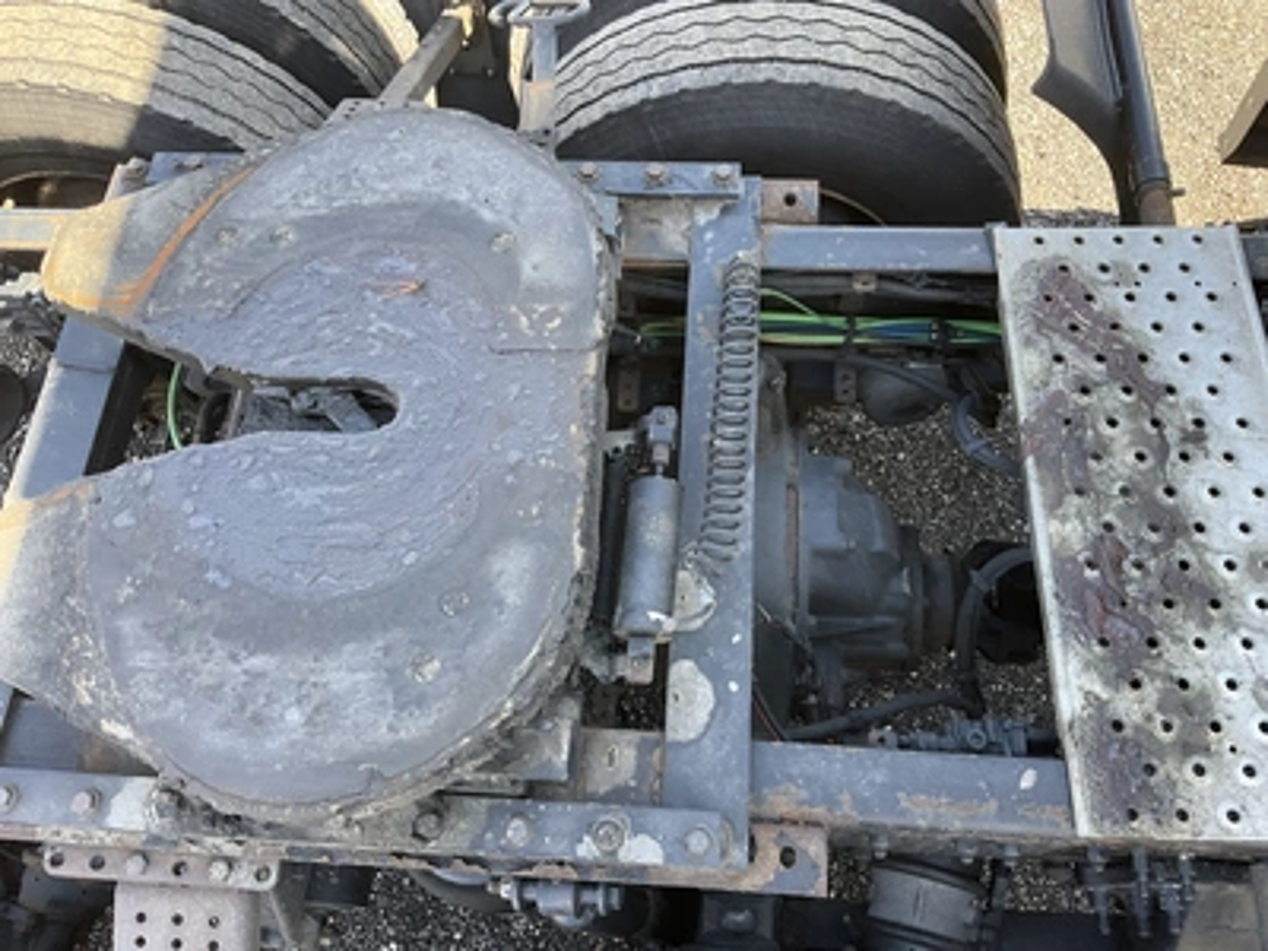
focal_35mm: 29
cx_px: 634
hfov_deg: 61.7
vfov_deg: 48.2
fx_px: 1062
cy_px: 476
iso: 40
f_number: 1.8
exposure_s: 1/122
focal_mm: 3
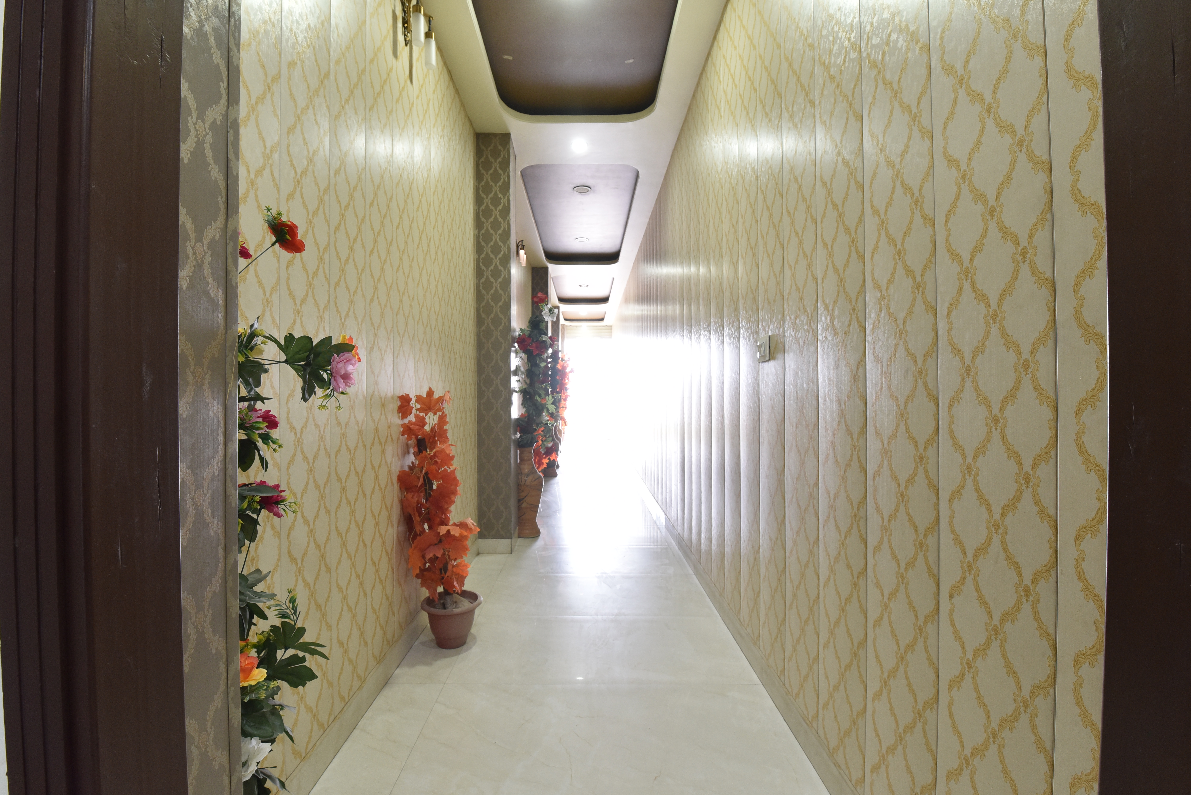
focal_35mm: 15
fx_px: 496
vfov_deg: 77.4
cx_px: 596
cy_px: 398
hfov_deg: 100.4
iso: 1250
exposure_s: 1/15
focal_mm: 15
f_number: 7.1
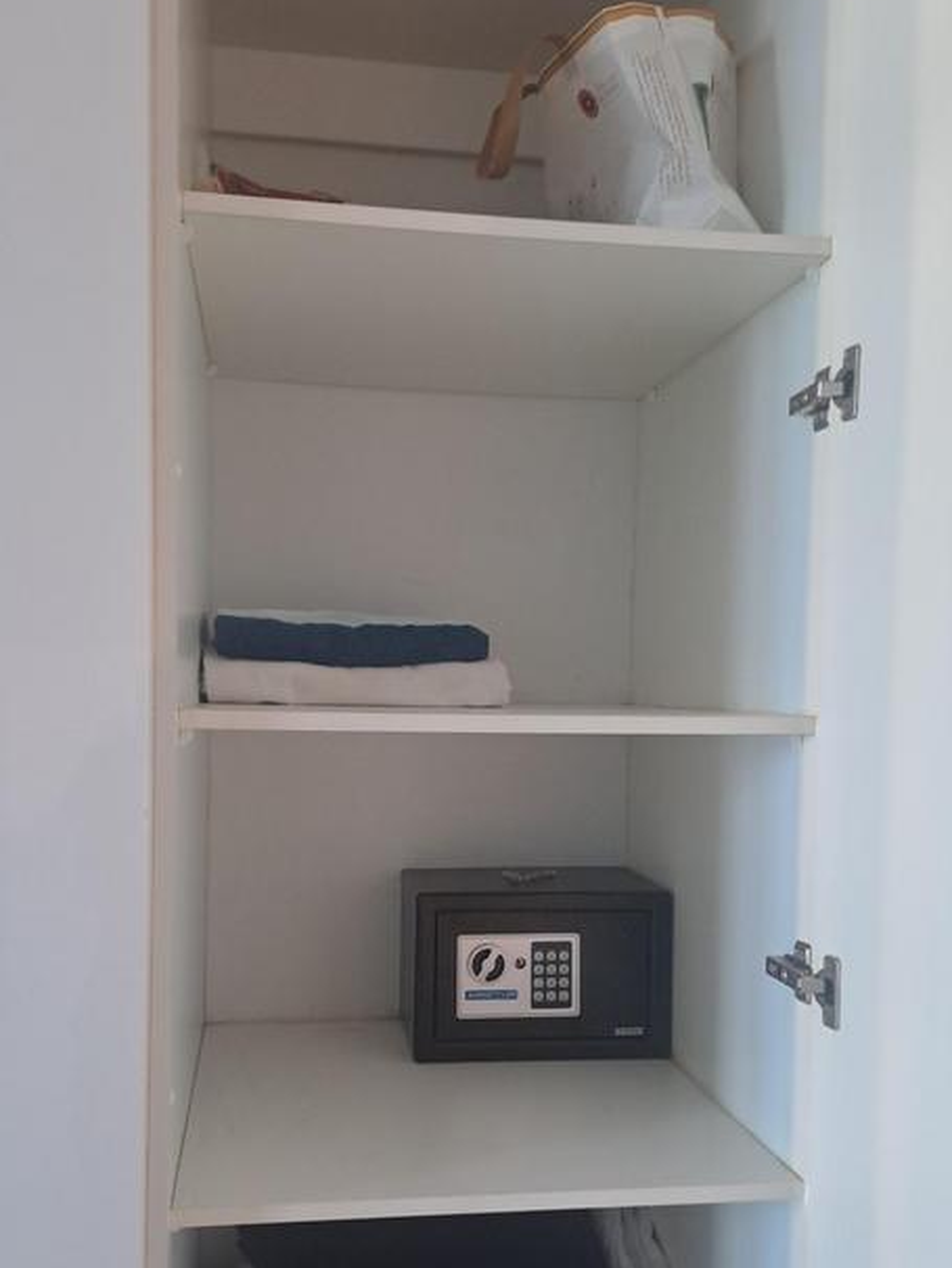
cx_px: 477
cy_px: 737
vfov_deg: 55.1
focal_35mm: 33
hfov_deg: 43.0
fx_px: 1209
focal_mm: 4.65
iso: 200
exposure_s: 1/50
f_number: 1.8
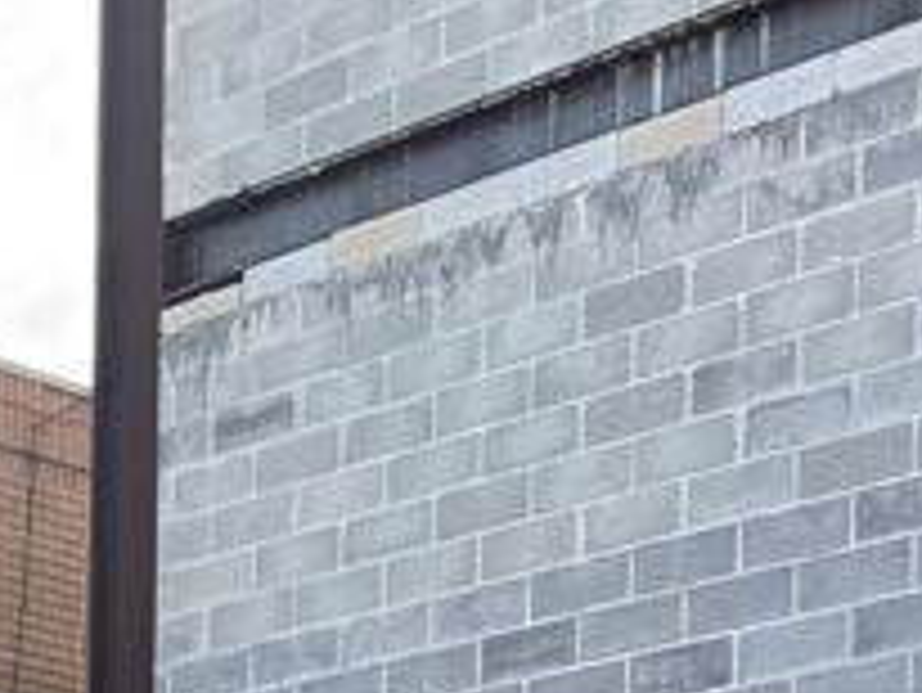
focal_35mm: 120
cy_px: 1580
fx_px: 3198
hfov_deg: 13.7
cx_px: -994
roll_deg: -0.8
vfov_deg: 10.8
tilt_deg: +0.1
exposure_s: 1/372
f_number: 1.78
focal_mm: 6.76
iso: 80
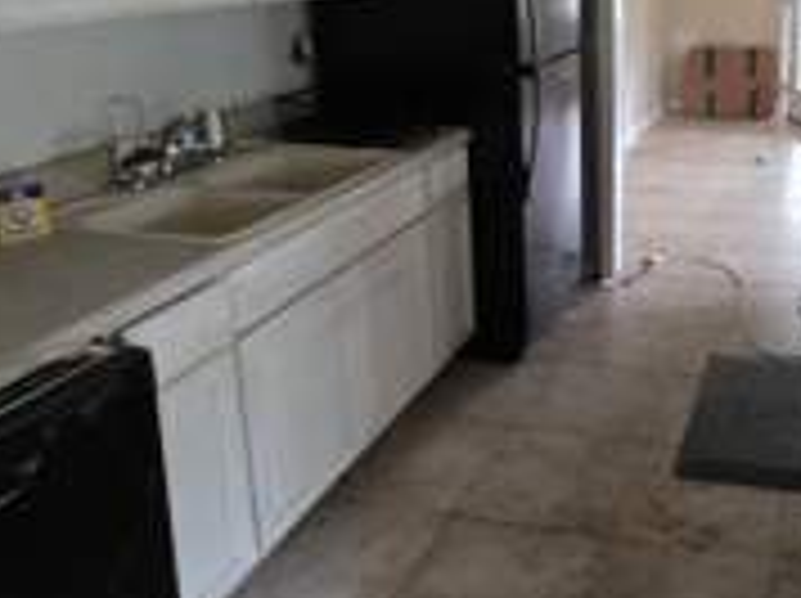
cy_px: 142
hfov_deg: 48.5
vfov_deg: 39.4
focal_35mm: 35
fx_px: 809
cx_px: 684
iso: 640
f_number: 1.9
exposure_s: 1/60
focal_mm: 2.2
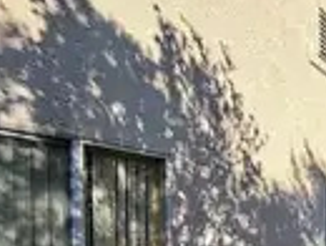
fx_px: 406
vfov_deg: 31.7
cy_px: 233
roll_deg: +0.3
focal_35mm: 43
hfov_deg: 29.9
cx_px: 466
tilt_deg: -2.4
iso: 32
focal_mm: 2.22
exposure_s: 1/770
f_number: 2.2
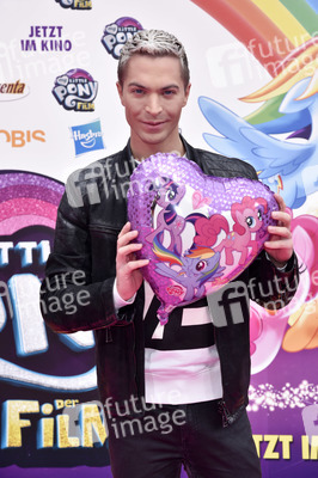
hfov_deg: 16.0
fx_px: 1128
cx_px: 159
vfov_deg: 23.9
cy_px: 239
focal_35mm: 85
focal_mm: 85
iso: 400
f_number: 8
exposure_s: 1/200
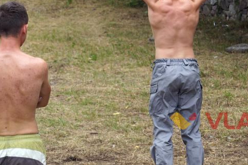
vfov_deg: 8.9
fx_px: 1053
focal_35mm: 153
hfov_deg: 13.4
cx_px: 138
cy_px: 51
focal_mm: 70
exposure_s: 1/160
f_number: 5.6
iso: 125
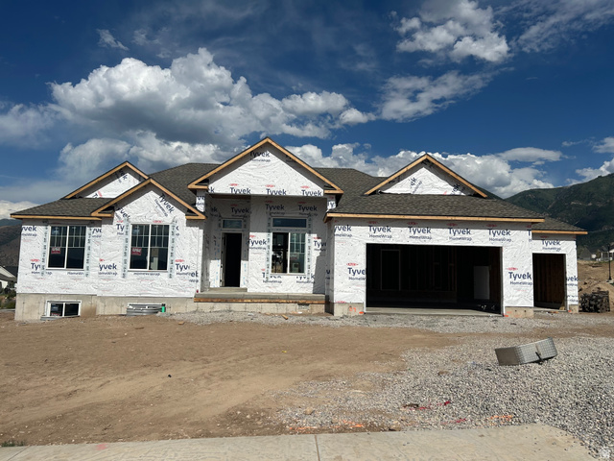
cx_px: 307
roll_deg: -0.9
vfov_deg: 53.1
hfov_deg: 67.3
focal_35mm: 26
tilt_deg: +7.1
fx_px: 461
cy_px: 230
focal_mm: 5.7
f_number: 1.5
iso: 50
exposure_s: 1/12658
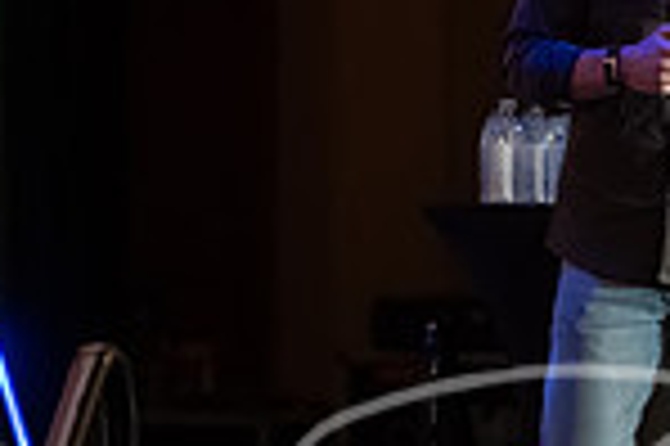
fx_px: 8477
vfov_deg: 3.0
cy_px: 34
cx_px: 733
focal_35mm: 456
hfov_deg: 4.5
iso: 8000
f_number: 2.8
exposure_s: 1/200
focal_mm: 116
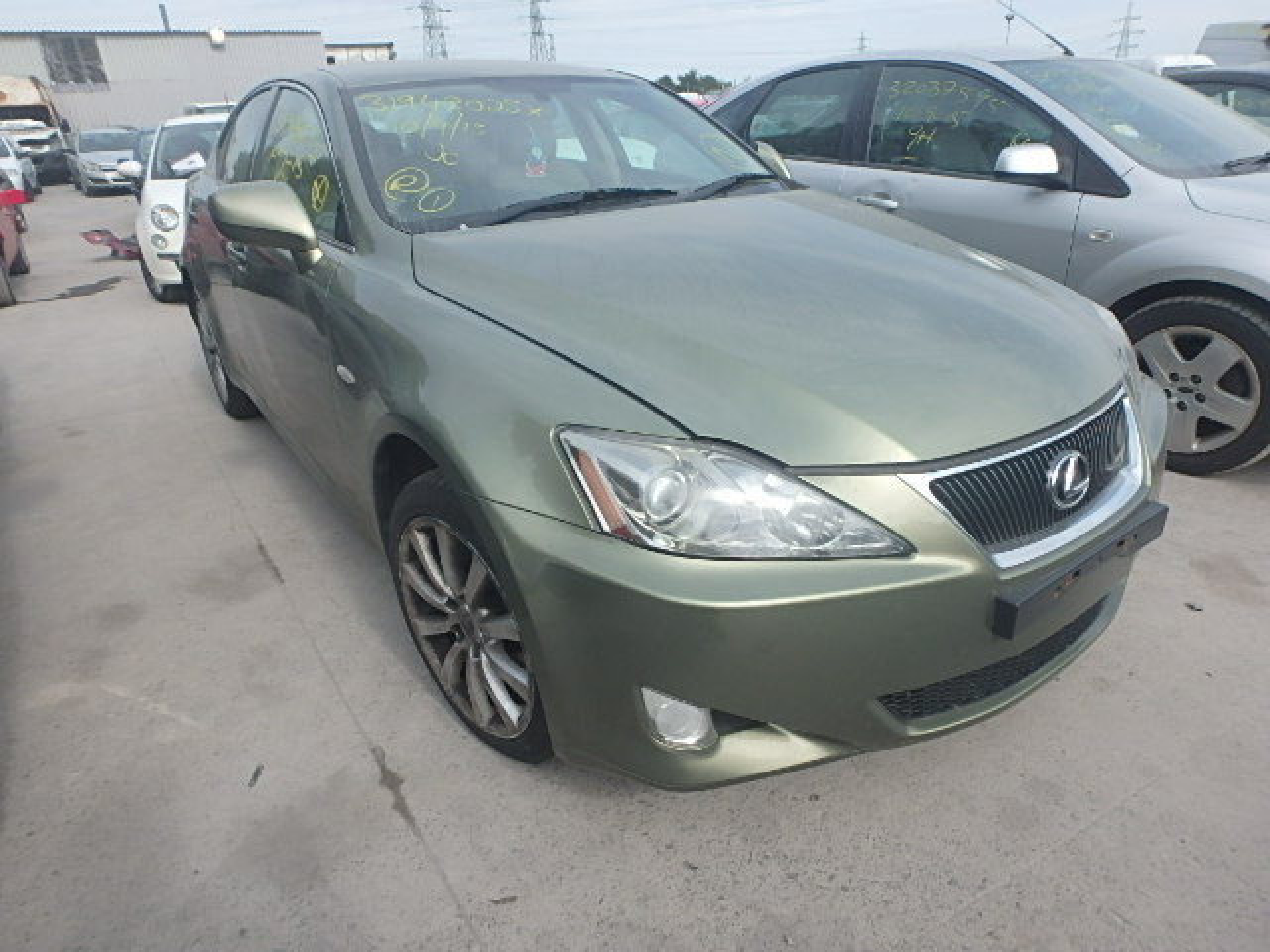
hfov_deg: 79.0
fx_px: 770
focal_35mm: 21
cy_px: 476
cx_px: 635
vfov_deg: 63.4
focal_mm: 3.7
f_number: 3.5
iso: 125
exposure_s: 1/800
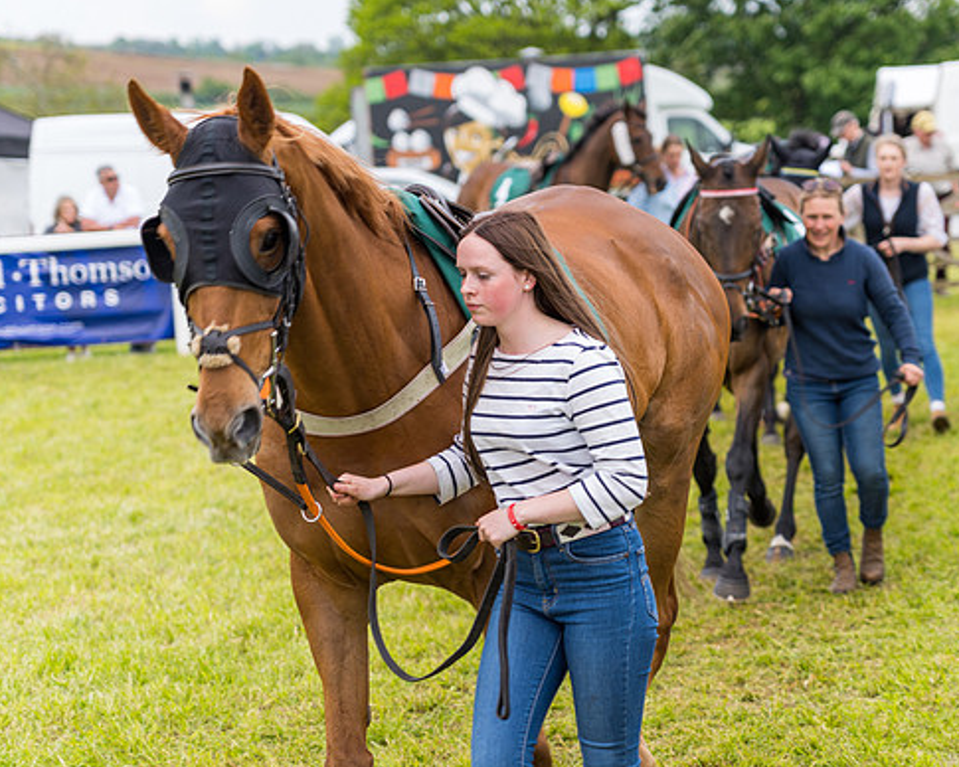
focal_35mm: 125
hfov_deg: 15.4
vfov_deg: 12.3
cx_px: 567
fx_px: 3548
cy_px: 363
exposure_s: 1/125
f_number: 4
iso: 50
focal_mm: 94
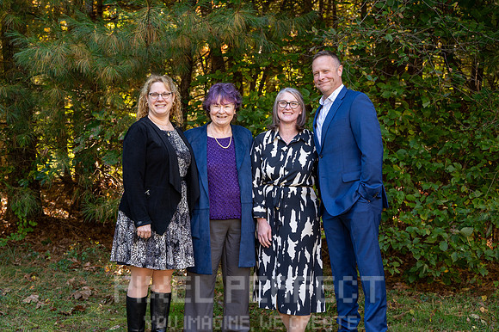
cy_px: 166
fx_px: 734
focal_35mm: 53
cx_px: 250
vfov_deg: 25.5
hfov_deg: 37.5
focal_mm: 53
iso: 900
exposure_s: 1/200
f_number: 4.5
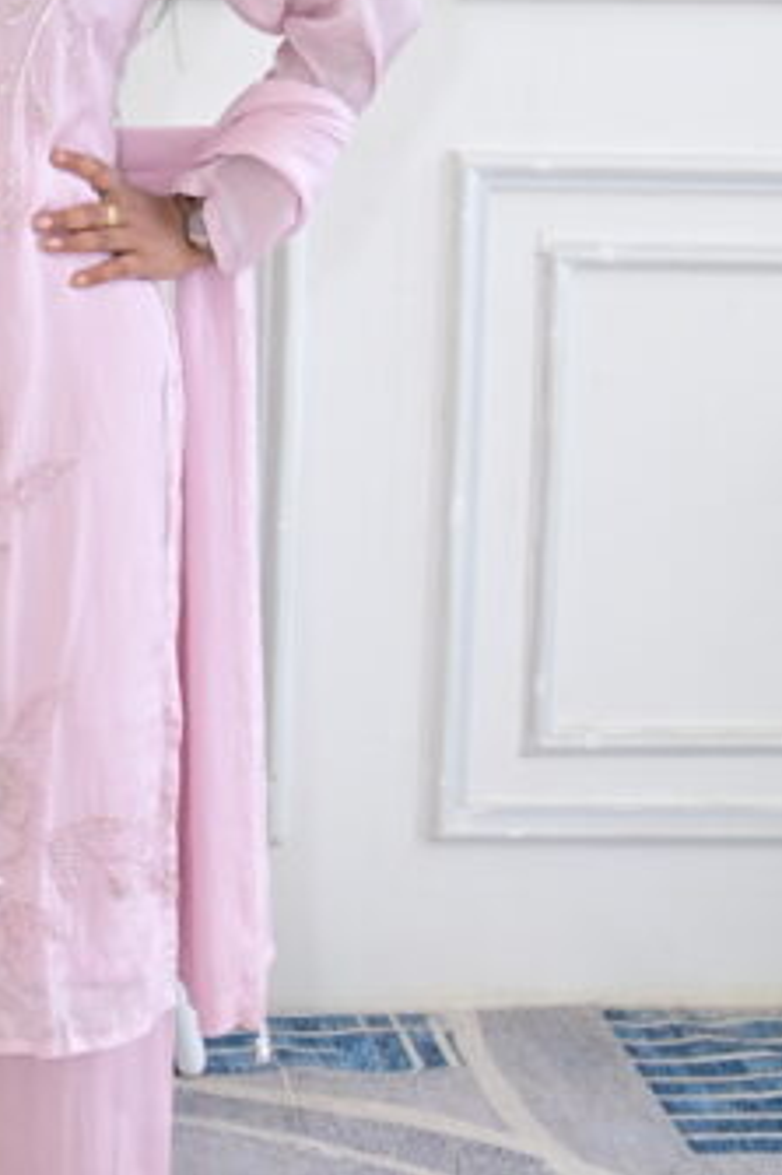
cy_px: 89
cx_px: -130
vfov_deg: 21.2
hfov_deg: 14.1
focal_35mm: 94
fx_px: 3066
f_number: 5
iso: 250
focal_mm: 35
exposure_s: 1/125
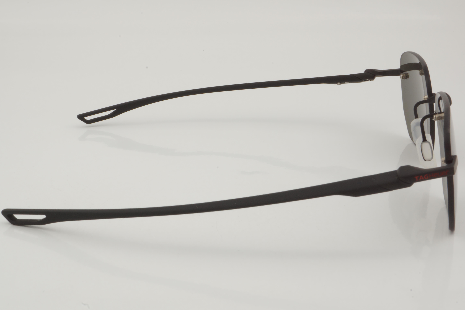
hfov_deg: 29.9
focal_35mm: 68
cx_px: 232
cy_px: 155
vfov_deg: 20.2
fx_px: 872
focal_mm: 45
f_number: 32
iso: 100
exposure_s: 1/3
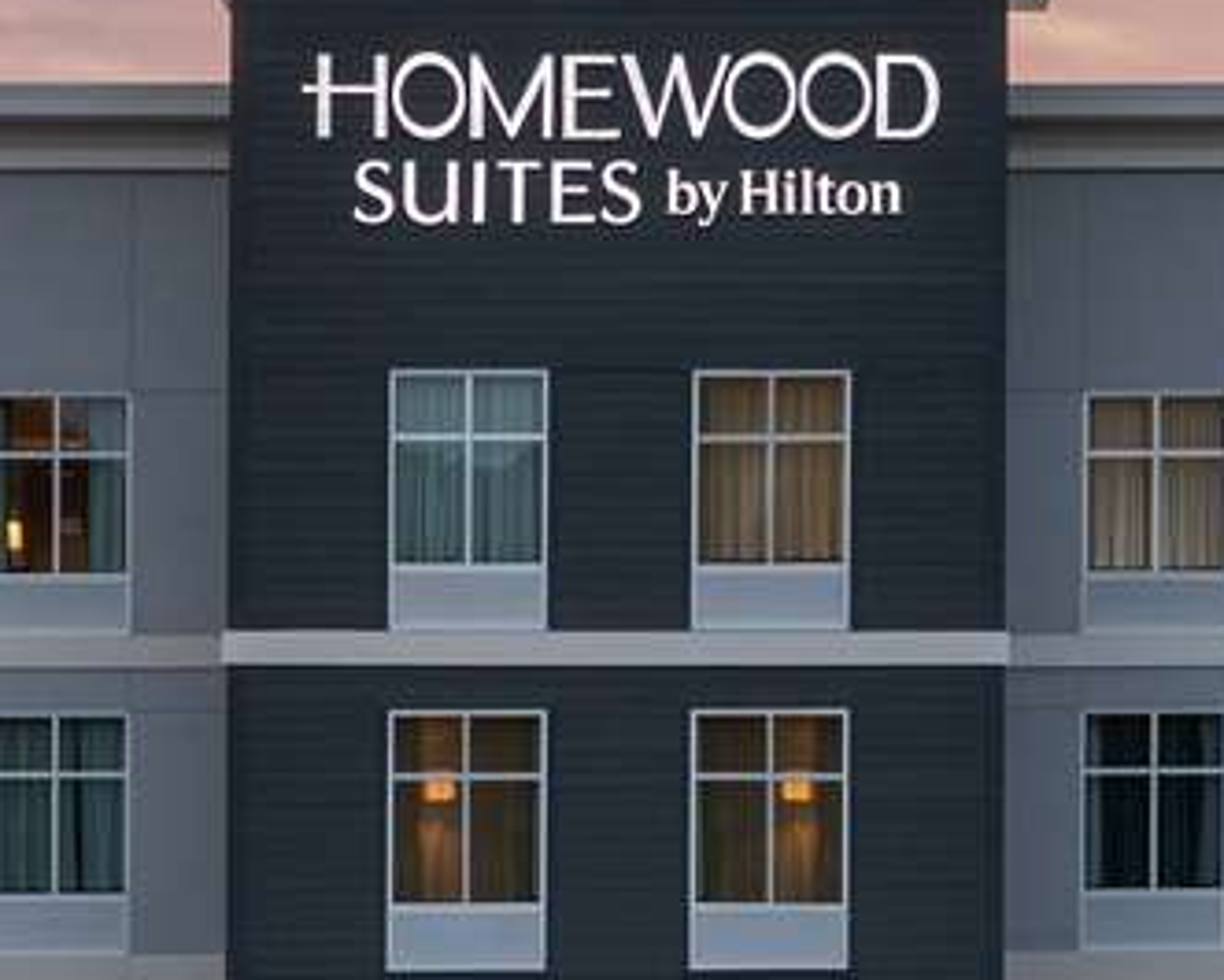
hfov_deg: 16.2
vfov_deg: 12.8
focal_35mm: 119
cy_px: 904
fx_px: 4312
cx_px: 555
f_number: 3.2
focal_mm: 10.26
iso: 100
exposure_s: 1/50
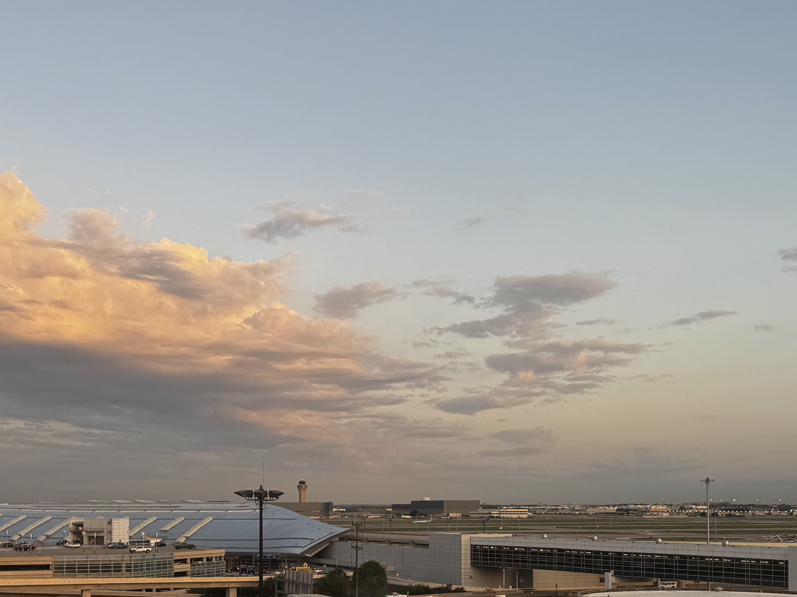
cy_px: 497
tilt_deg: -0.1
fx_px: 1220
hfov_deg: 35.9
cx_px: 284
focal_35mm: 53
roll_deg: -0.1
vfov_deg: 26.9
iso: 80
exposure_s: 1/331
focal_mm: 6.76
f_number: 1.78
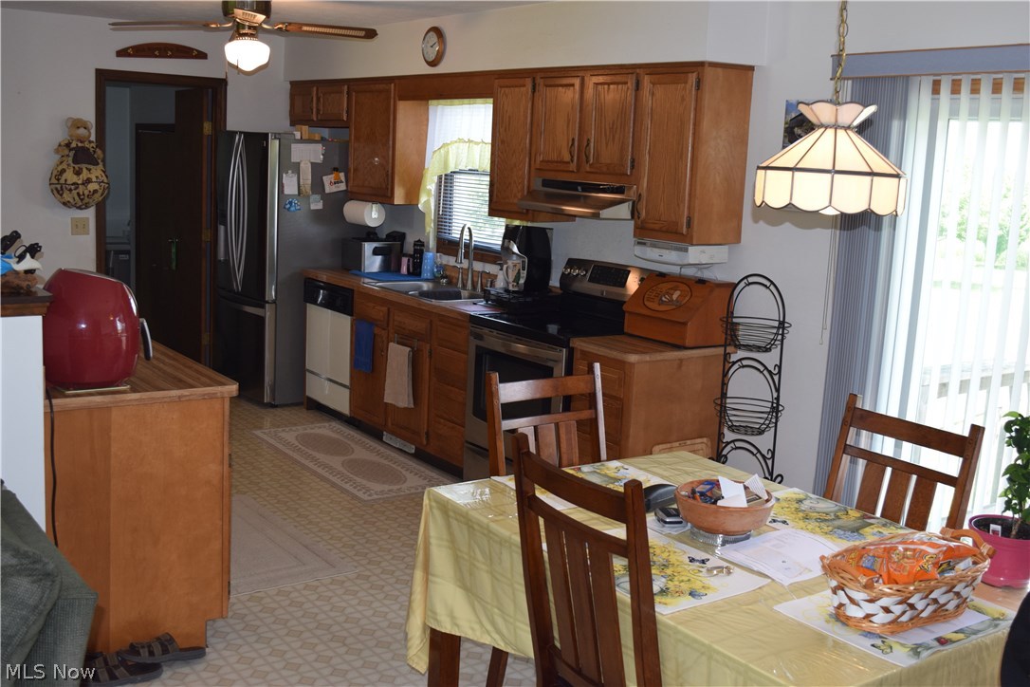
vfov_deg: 35.5
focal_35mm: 38
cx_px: 515
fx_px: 1073
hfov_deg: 51.3
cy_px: 344
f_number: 5.6
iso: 800
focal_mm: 25
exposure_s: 1/125
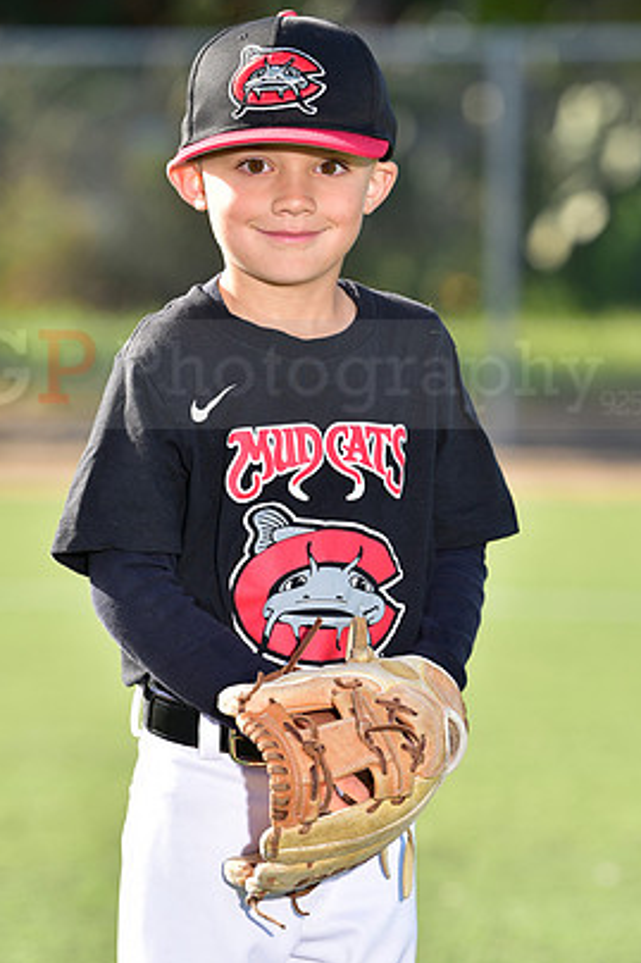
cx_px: 290
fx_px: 7297
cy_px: 353
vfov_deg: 7.5
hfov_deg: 5.0
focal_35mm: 273
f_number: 5
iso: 80
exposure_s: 1/200
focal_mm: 190
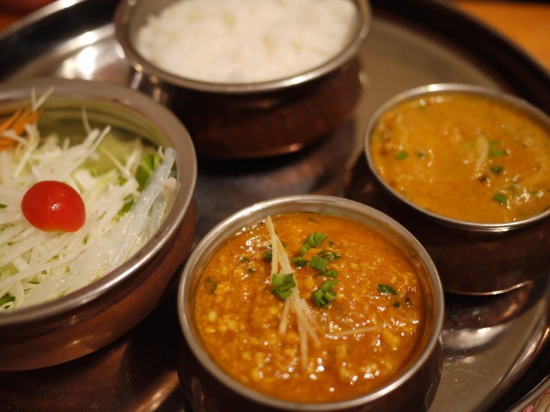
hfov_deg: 46.8
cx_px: 275
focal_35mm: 40
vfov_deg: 36.0
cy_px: 206
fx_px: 636
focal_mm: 20
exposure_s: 1/30
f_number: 1.7
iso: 250
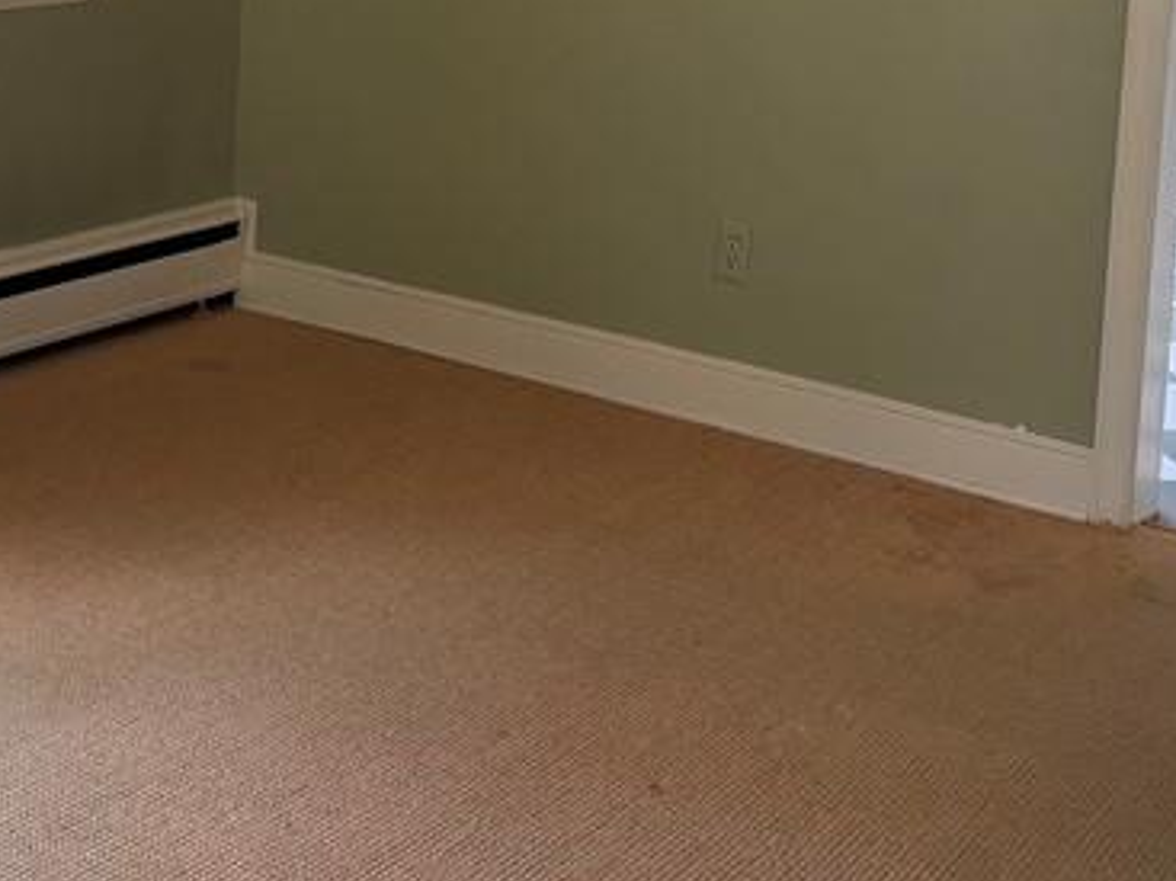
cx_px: 548
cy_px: -90
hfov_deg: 29.0
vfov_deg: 20.8
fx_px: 2275
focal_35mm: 67
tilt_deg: -5.6
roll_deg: -3.3
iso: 160
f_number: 1.78
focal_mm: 6.76
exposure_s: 1/100
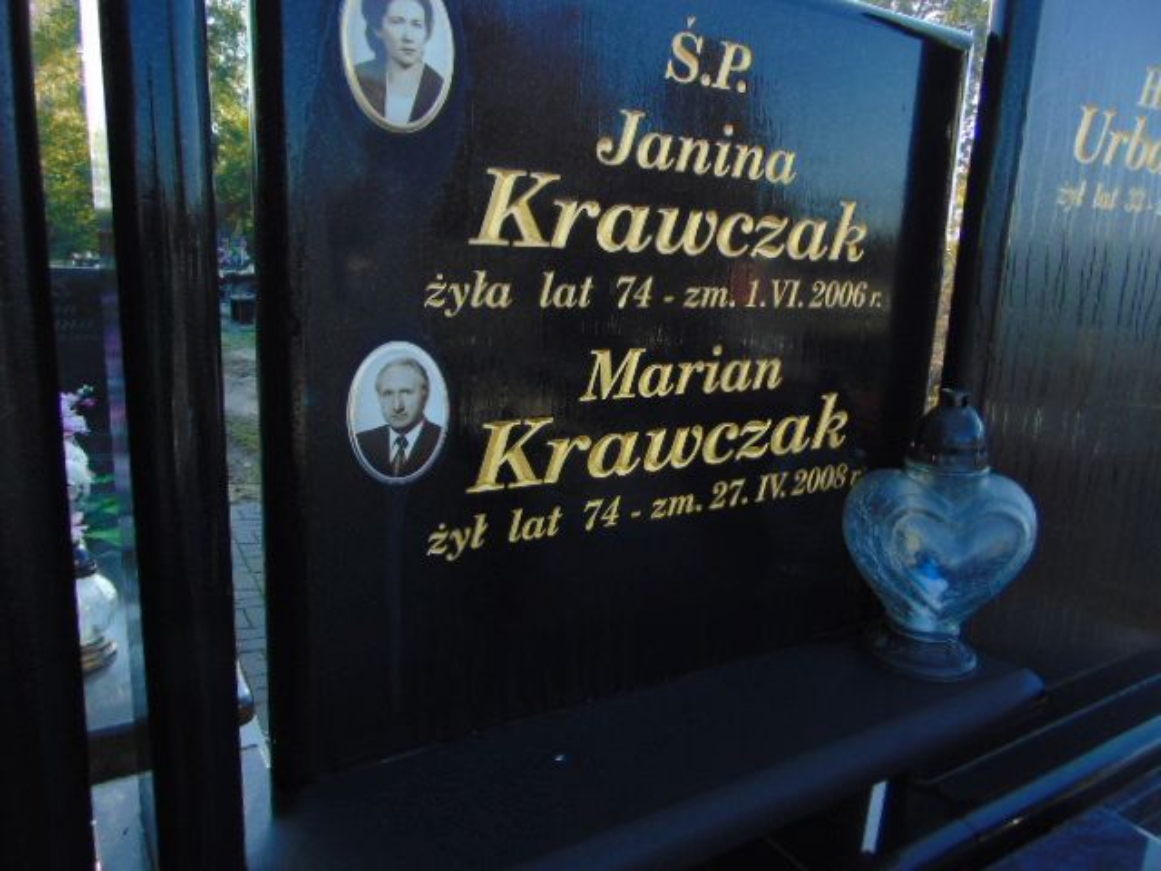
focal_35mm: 25
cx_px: 580
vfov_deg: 54.9
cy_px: 436
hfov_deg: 69.4
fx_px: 838
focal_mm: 4.5
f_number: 3
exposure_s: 1/250
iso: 80
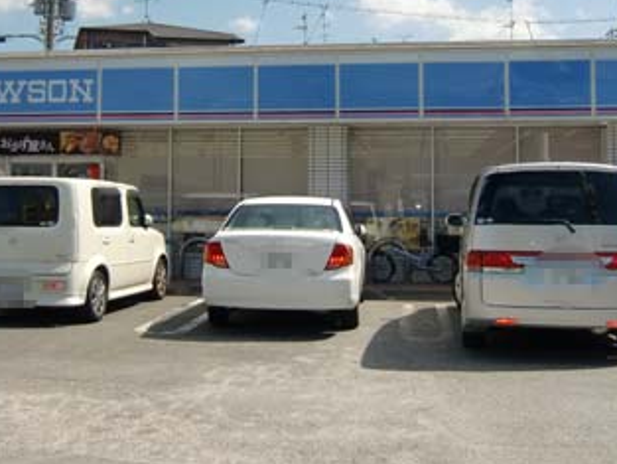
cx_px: 260
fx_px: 874
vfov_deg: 29.5
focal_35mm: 49
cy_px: 158
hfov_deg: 38.8
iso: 64
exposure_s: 1/1000
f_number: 3.2
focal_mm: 4.3
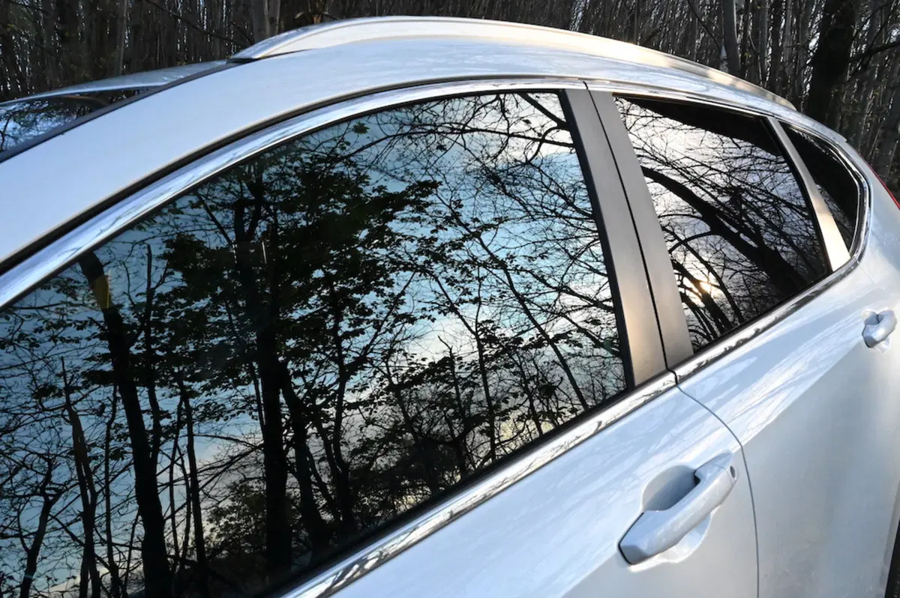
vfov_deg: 44.9
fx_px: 724
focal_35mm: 29
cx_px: 450
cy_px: 299
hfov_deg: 63.7
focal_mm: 29
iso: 22800
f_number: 20
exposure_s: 1/800
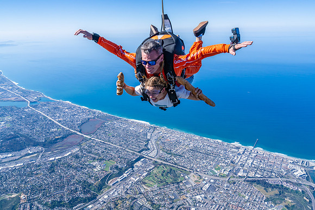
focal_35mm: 26
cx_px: 158
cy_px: 105
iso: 800
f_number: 10
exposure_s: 1/1600
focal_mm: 26
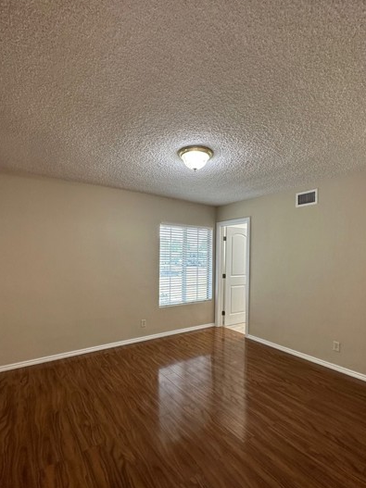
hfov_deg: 74.7
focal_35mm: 17
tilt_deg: -1.1
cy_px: 260
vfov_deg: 90.9
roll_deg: -0.6
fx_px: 240
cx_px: 190
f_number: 2.2
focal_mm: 2.22
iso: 200
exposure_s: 1/120
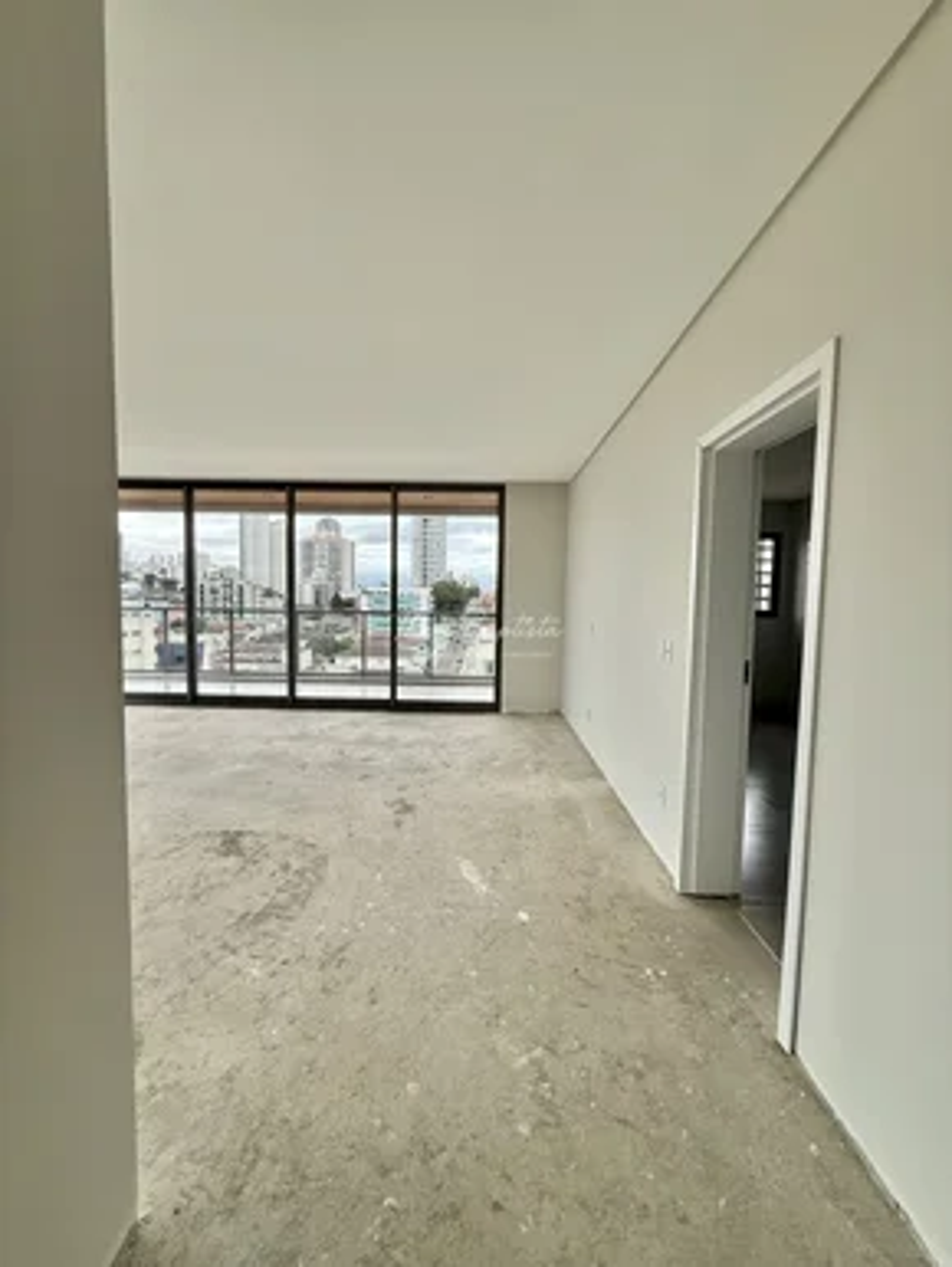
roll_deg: -3.2
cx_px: 476
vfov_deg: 102.0
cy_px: 634
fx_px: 513
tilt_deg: -2.4
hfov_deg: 85.7
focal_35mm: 14
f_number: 2.2
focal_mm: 2.22
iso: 64
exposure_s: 1/475
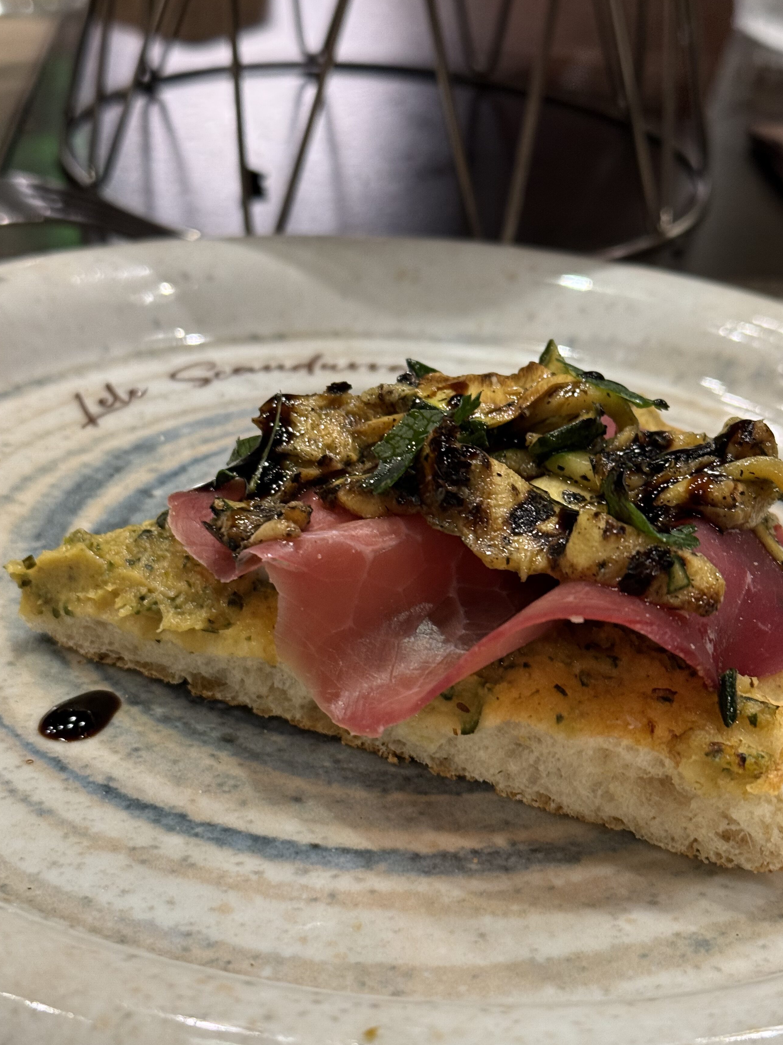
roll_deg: -4.3
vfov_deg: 34.3
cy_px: 603
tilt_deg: -31.2
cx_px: 425
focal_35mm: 56
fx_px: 1689
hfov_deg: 26.1
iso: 160
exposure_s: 1/50
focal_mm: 6.76
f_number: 1.78
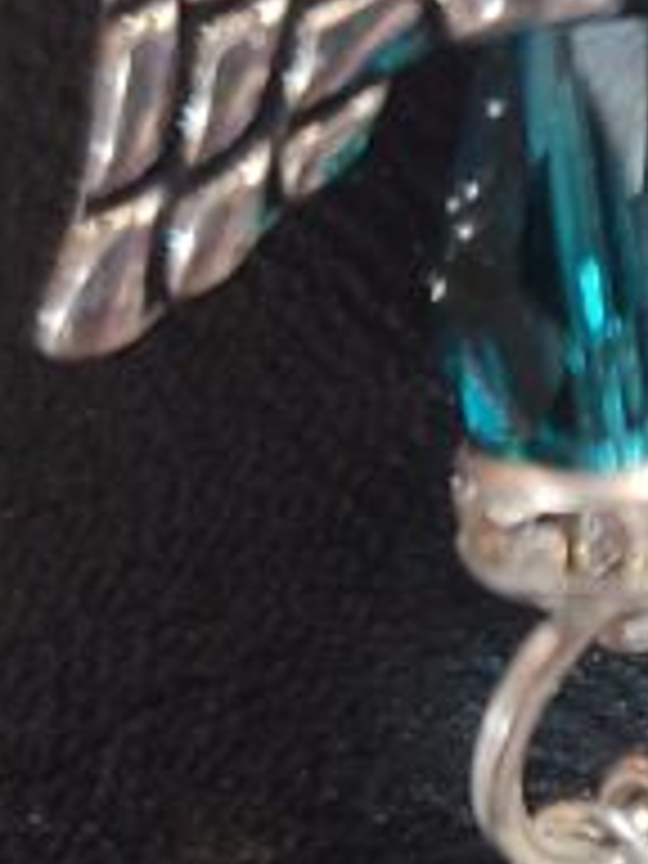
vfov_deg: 14.1
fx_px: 3469
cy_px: 662
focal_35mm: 139
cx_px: 1202
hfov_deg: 10.0
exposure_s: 1/60
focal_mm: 5.4
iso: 80
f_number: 1.8
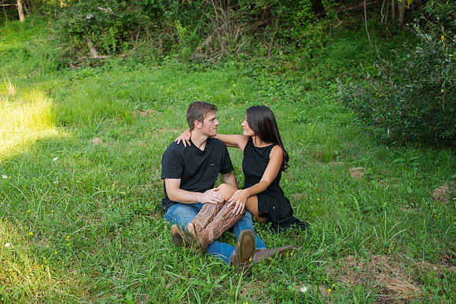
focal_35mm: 38
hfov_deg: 50.9
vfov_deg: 35.1
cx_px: 234
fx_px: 479
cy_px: 160
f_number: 3.2
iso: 250
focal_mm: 35
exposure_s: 1/500
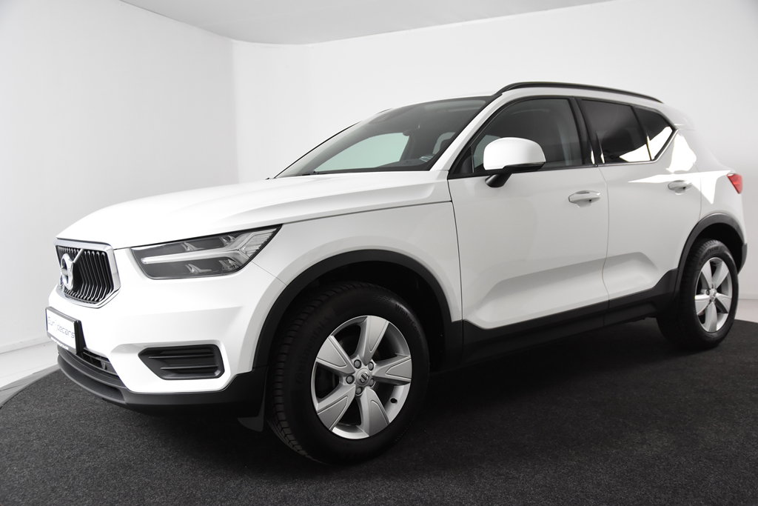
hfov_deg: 57.2
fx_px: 695
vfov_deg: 40.0
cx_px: 379
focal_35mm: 33
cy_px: 253
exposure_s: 1/60
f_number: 4
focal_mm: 22
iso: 1600
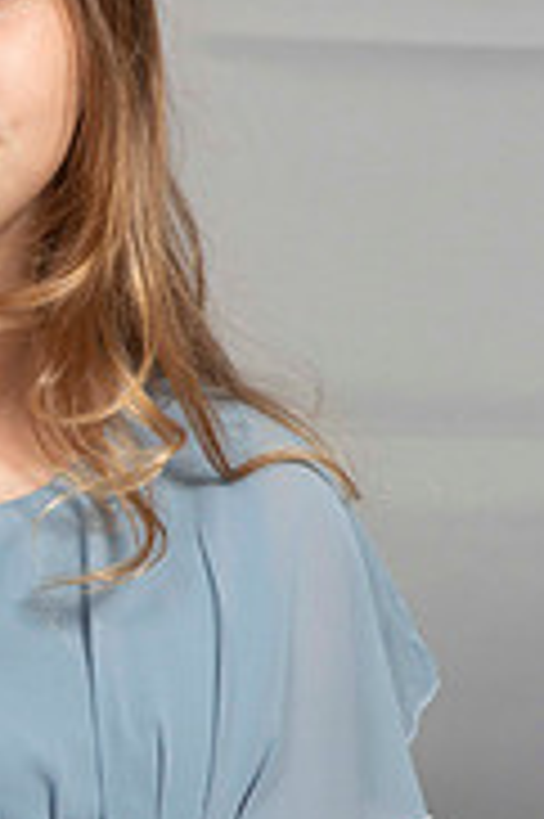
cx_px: -88
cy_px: 274
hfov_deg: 5.3
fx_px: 5881
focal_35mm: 259
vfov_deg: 8.0
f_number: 6.3
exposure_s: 1/60
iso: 100
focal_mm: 70
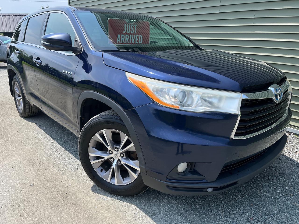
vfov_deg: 53.1
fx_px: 225
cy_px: 112
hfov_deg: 67.3
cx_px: 150
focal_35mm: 26
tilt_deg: -19.4
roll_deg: +1.3
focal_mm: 5.1
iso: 50
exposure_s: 1/2967
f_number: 1.6
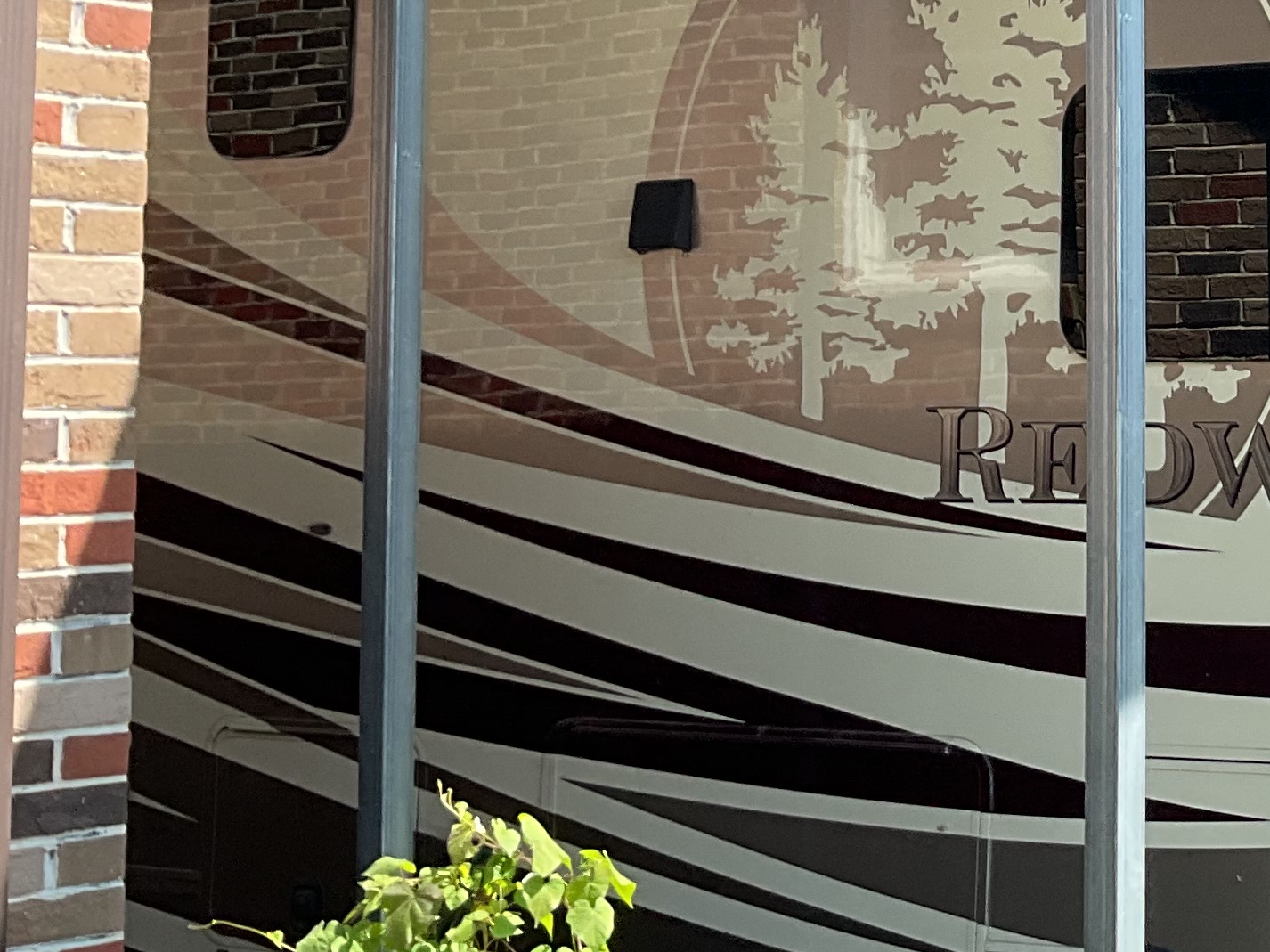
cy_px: 164
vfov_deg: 17.8
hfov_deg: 21.0
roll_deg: +0.7
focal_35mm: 82
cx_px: 1767
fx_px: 3008
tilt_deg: +4.0
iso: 16
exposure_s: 1/650
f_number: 1.8
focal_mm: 3
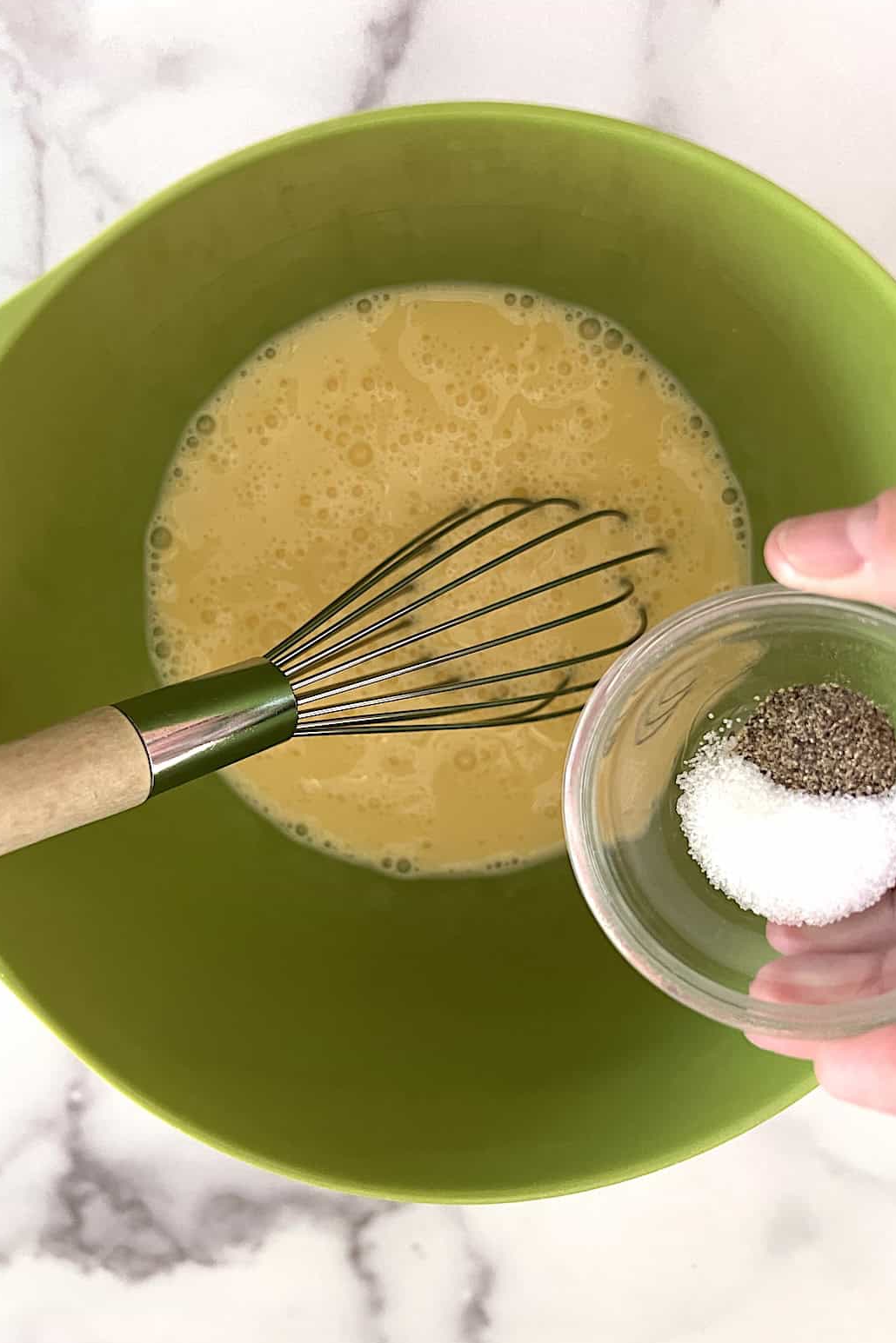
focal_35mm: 28
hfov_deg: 46.3
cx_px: 405
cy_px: 688
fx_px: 1045
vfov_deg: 65.5
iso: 400
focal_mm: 5.7
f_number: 1.5
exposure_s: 1/60
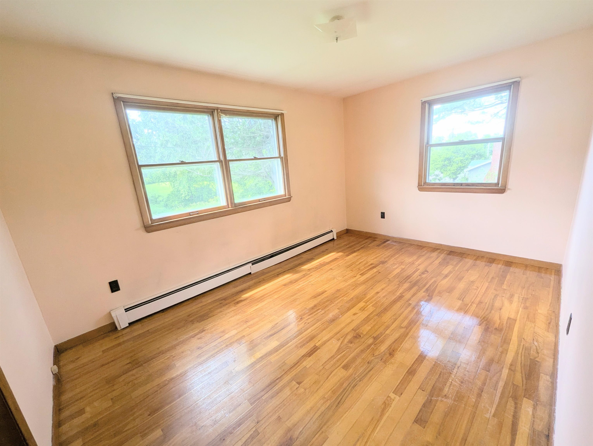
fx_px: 223
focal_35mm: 13
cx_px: 296
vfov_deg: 90.1
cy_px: 223
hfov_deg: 106.1
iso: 48
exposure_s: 1/133
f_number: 2.2
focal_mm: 1.95
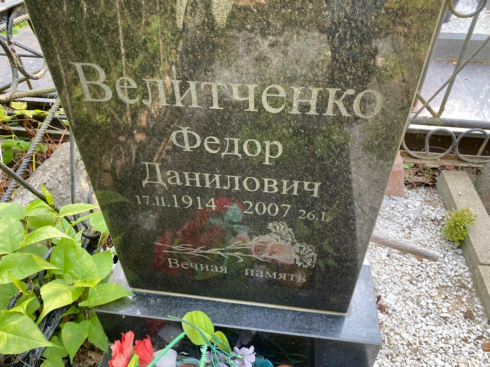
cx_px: 245
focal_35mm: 26
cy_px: 184
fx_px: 368
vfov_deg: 53.1
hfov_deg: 67.3
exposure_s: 1/121
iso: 80
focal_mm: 4.25
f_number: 1.8
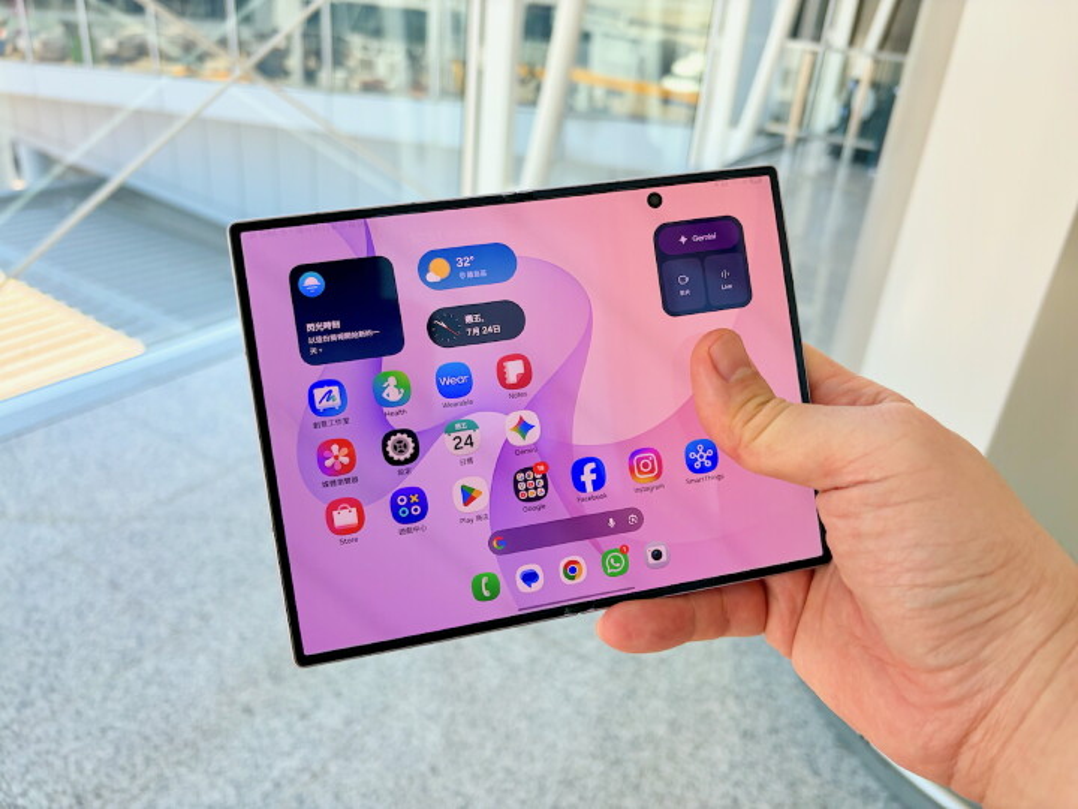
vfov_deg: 53.1
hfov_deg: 67.3
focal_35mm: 26
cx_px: 539
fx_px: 810
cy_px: 404
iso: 50
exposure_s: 1/223
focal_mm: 5.96
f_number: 1.6
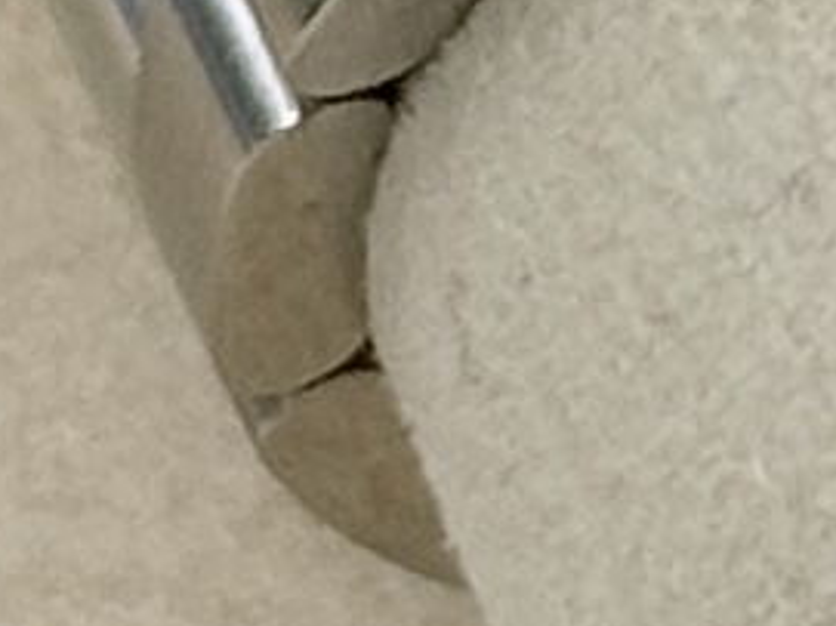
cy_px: -1511
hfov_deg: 5.4
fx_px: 8521
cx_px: 2193
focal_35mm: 353
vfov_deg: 4.0
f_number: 1.78
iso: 64
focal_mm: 6.76
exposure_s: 1/518
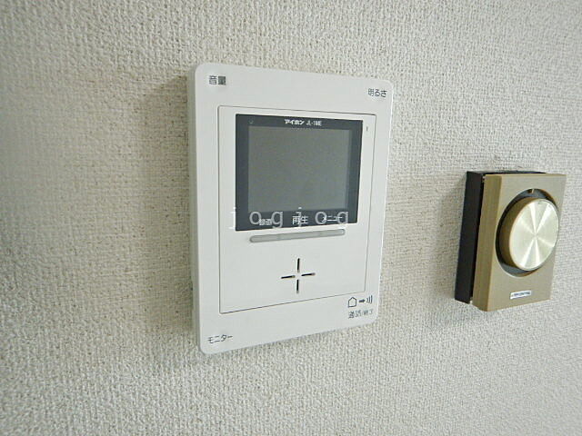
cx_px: 291
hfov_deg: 71.6
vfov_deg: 56.8
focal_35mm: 24
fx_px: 404
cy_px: 218
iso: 160
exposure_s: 1/30
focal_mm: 4.3
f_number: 2.8
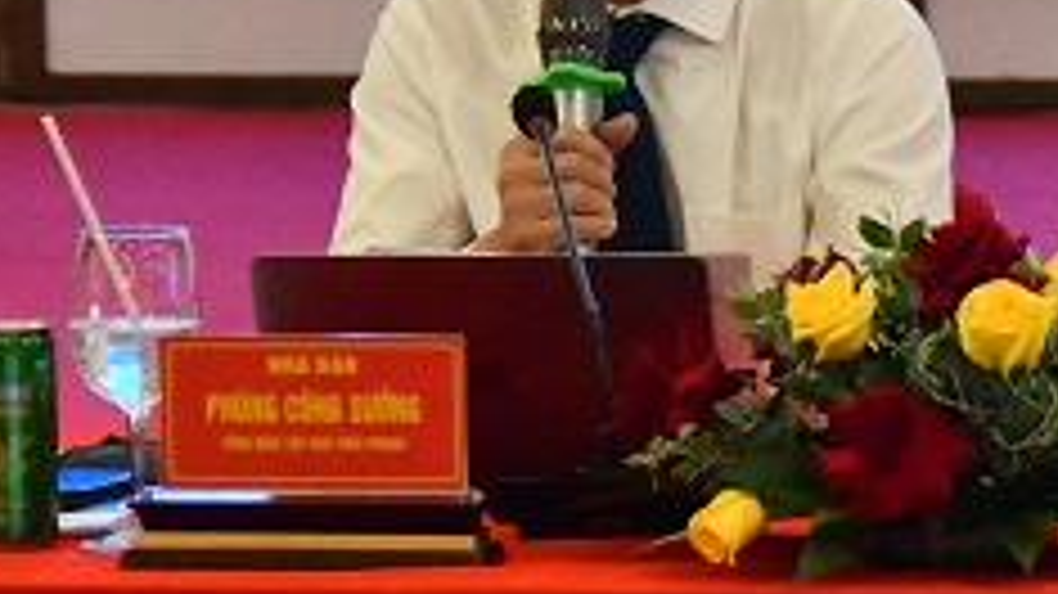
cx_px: 1171
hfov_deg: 5.7
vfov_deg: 3.2
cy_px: -248
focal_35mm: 380
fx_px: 10657
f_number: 5.3
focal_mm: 95
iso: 12800
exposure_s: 1/1250
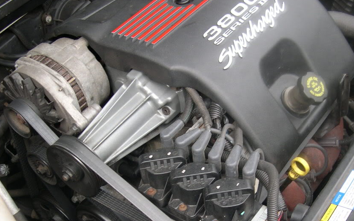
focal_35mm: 55
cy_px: 162
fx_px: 531
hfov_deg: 36.8
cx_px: 202
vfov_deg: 23.4
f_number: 2.8
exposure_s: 1/83.2
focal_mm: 8
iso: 100
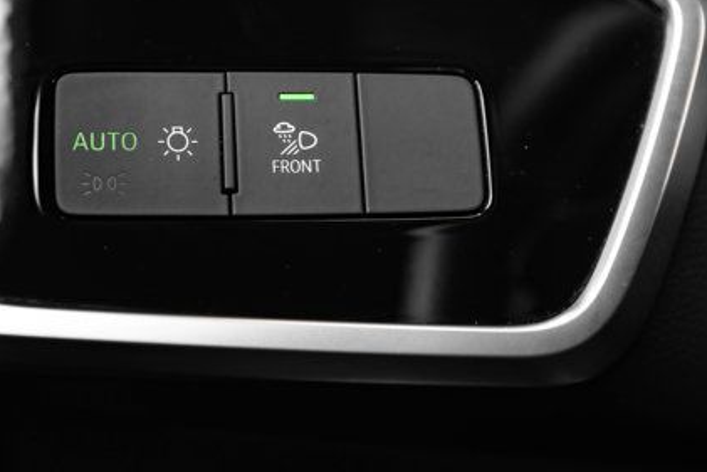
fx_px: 1434
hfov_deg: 27.6
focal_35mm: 73
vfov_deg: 18.6
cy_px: 145
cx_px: 279
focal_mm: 48
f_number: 4
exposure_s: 1/200
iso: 640
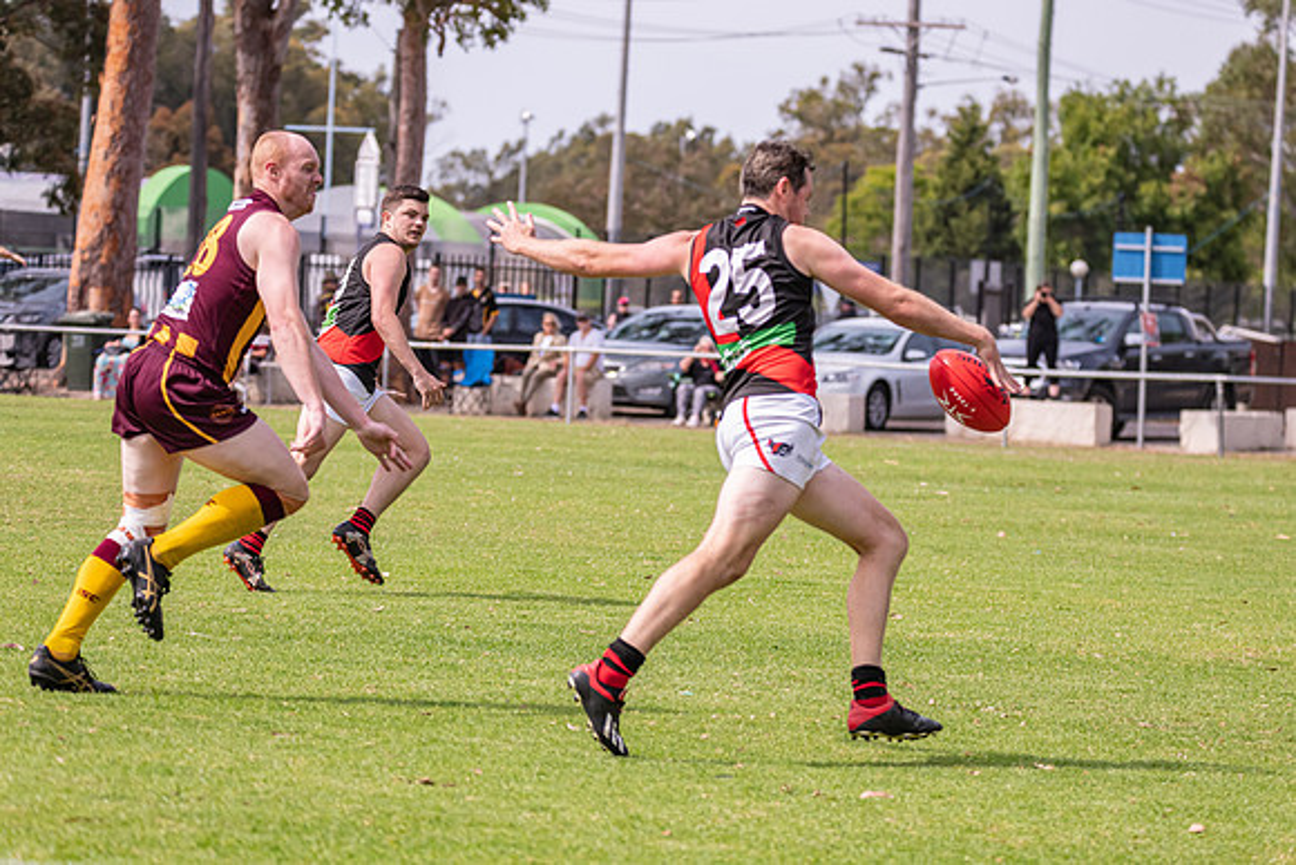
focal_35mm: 189
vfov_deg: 7.3
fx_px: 6818
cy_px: 383
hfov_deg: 10.9
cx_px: 722
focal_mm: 170
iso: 800
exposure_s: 1/2500
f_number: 6.3
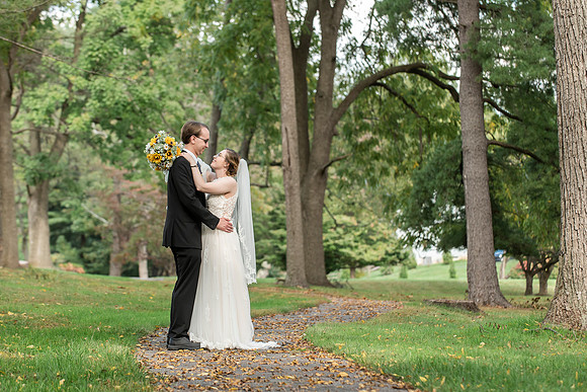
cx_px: 287
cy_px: 184
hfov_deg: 16.3
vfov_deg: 10.9
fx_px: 2050
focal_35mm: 126
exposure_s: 1/400
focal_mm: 110
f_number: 4
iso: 400
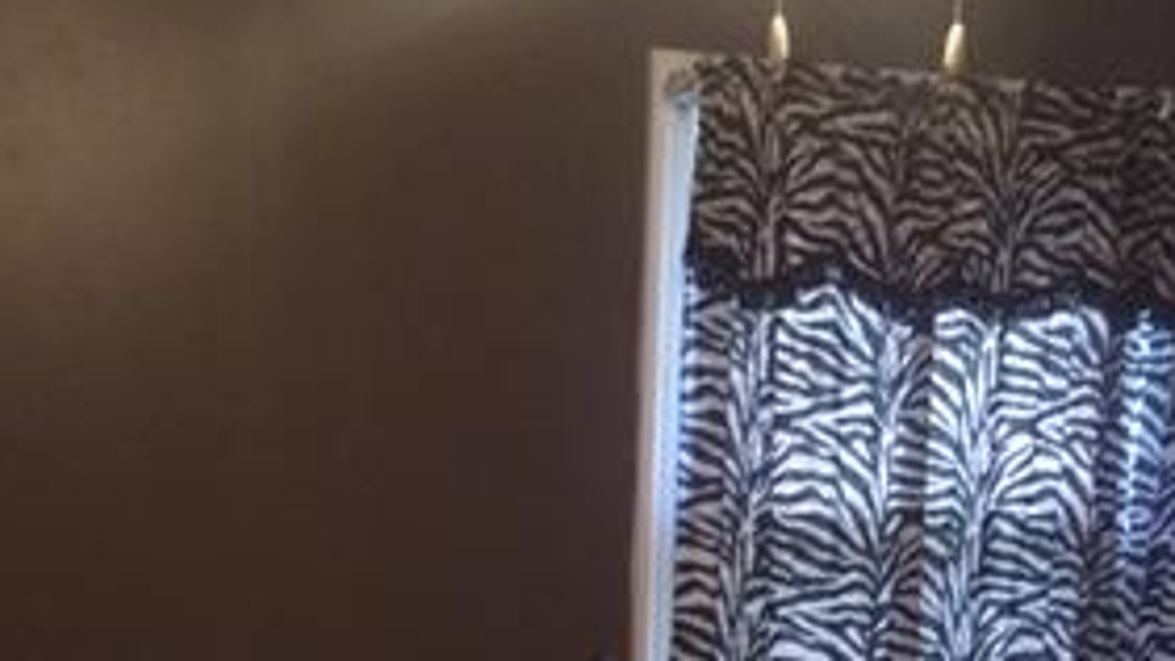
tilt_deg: -12.2
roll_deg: -0.6
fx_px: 2243
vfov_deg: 15.6
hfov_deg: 29.1
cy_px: 962
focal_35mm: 72
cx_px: 385
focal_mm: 4.15
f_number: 2.2
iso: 100
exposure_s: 1/4
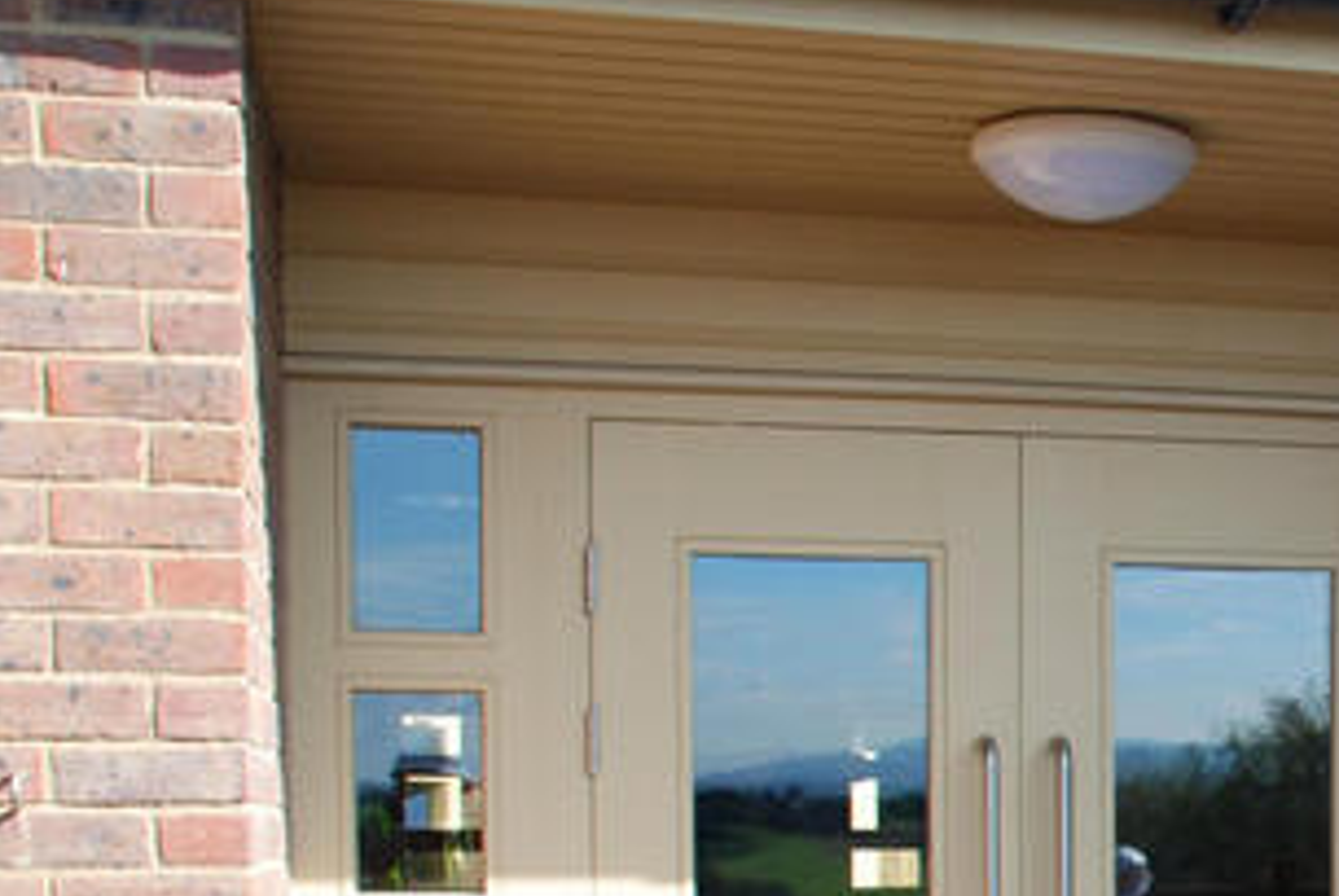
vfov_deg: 17.2
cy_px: 962
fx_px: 2867
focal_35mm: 77
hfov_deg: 23.7
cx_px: 1659
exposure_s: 1/160
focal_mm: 18
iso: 100
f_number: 6.3
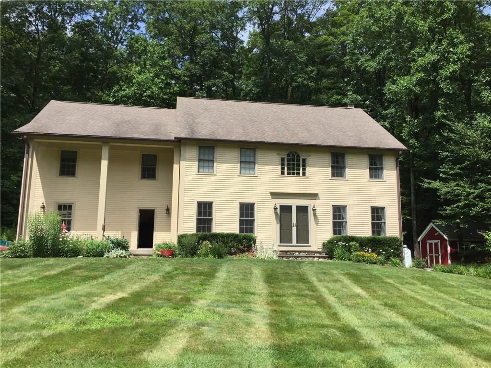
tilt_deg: +8.6
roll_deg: -2.0
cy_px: 184
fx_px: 411
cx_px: 246
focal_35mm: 29
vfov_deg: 48.2
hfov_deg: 61.7
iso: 32
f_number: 2.2
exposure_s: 1/2083
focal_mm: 4.15
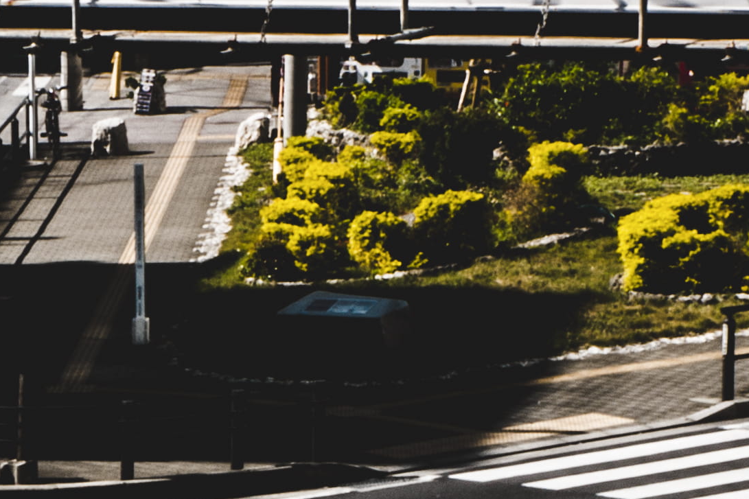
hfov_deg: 9.3
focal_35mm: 219
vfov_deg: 6.2
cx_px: 25
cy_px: 885
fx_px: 4555
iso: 100
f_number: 22
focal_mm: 25
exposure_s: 1/30
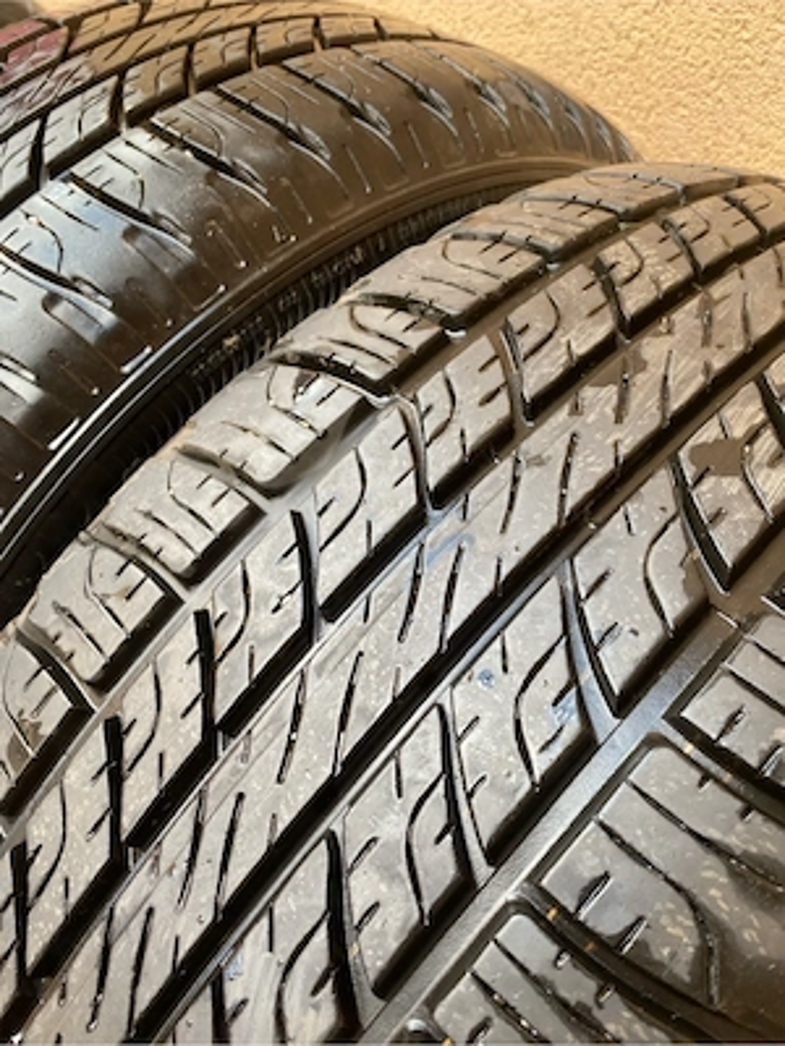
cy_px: 523
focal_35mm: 26
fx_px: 786
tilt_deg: -53.1
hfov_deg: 53.1
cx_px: 392
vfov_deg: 67.3
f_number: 1.8
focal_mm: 4.25
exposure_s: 1/121
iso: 80
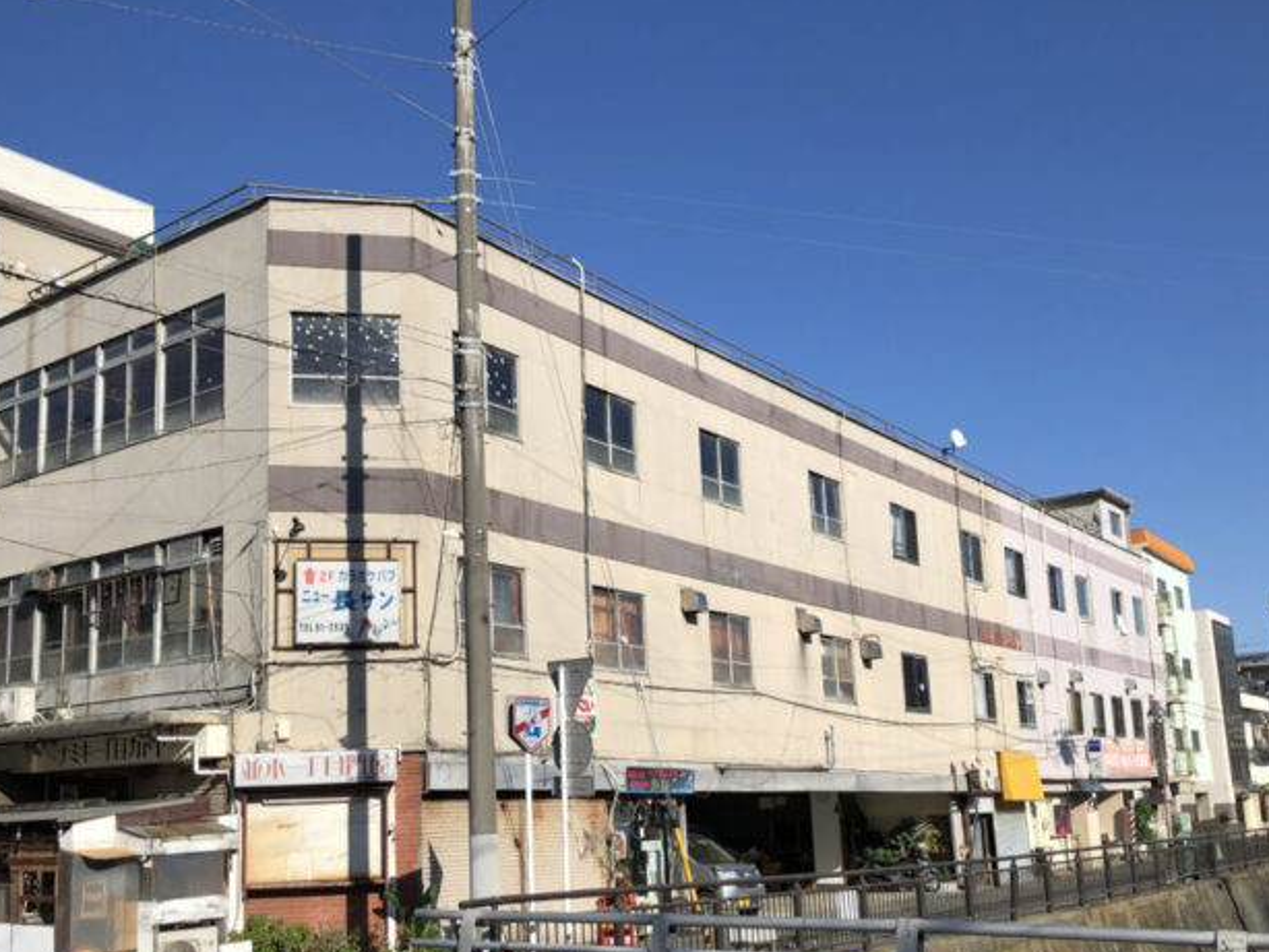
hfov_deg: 52.5
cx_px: 552
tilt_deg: +9.1
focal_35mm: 35
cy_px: 584
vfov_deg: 40.5
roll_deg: +2.2
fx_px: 1284
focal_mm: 4
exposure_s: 1/3205
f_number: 1.8
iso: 20
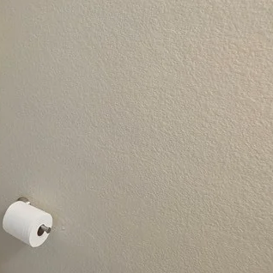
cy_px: 150
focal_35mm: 37
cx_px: -53
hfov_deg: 35.5
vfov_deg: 44.9
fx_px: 330
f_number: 1.9
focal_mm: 2.2
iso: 500
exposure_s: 1/60
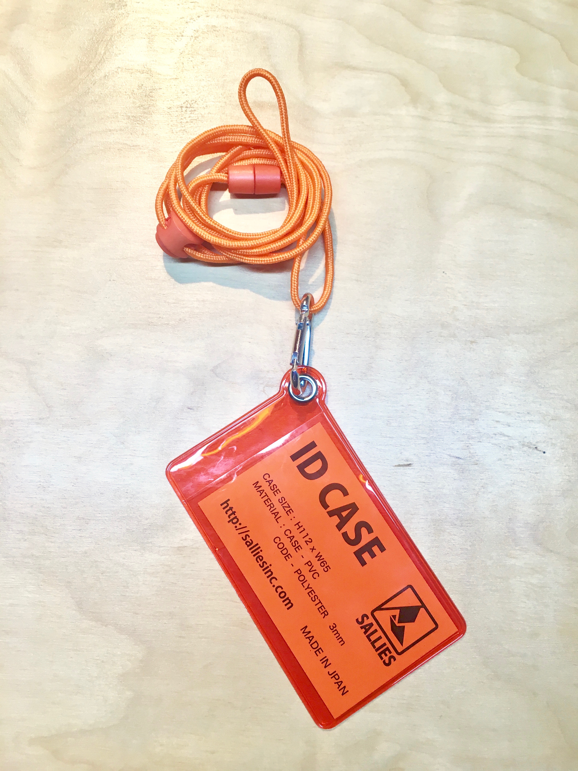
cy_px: 386
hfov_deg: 48.2
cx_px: 289
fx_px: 646
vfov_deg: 61.7
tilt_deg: -82.0
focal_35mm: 29
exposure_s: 1/33
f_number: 2.2
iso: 32
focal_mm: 4.15
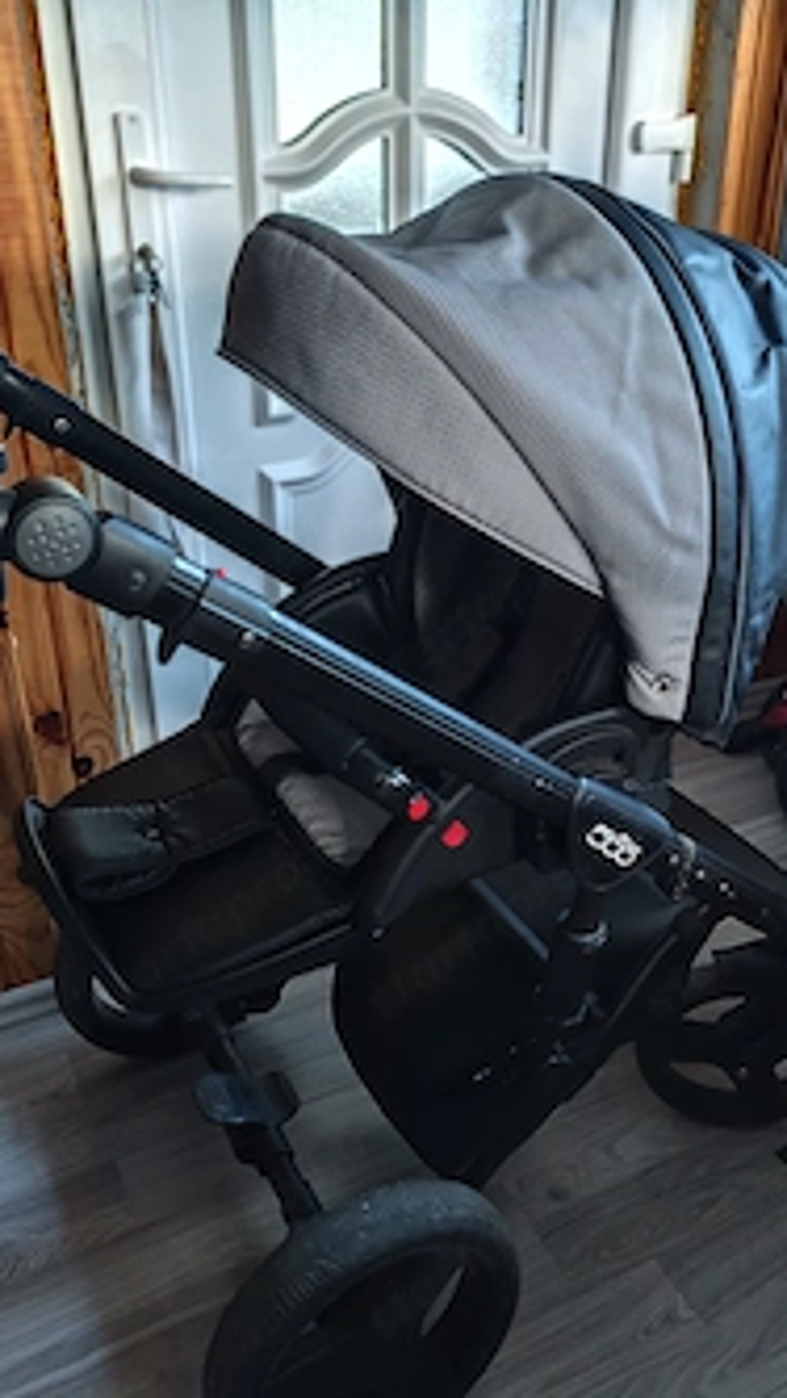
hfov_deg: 39.0
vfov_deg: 64.3
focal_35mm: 30
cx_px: 394
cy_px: 661
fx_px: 1112
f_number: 1.65
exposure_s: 1/25
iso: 5000
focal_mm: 6.14
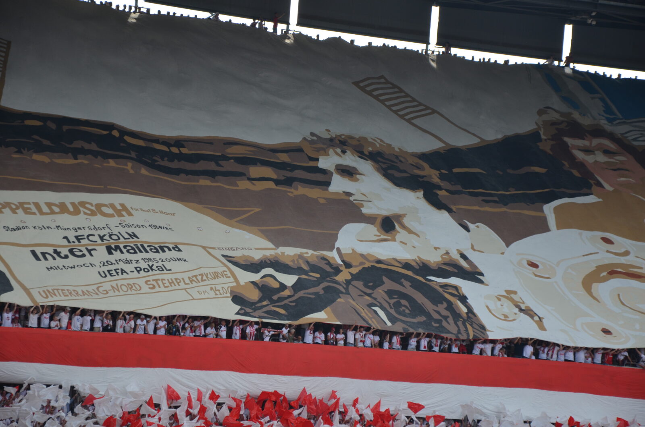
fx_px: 2280
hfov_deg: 16.1
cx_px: 322
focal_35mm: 128
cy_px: 214
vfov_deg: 10.7
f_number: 5.6
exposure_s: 1/500
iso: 280
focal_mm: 85
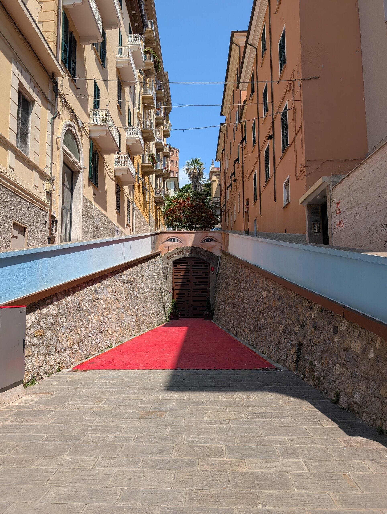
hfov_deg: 56.9
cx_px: 194
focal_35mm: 24
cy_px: 257
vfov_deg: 71.5
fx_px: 357
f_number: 1.68
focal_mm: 6.9
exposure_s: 1/1103
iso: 21
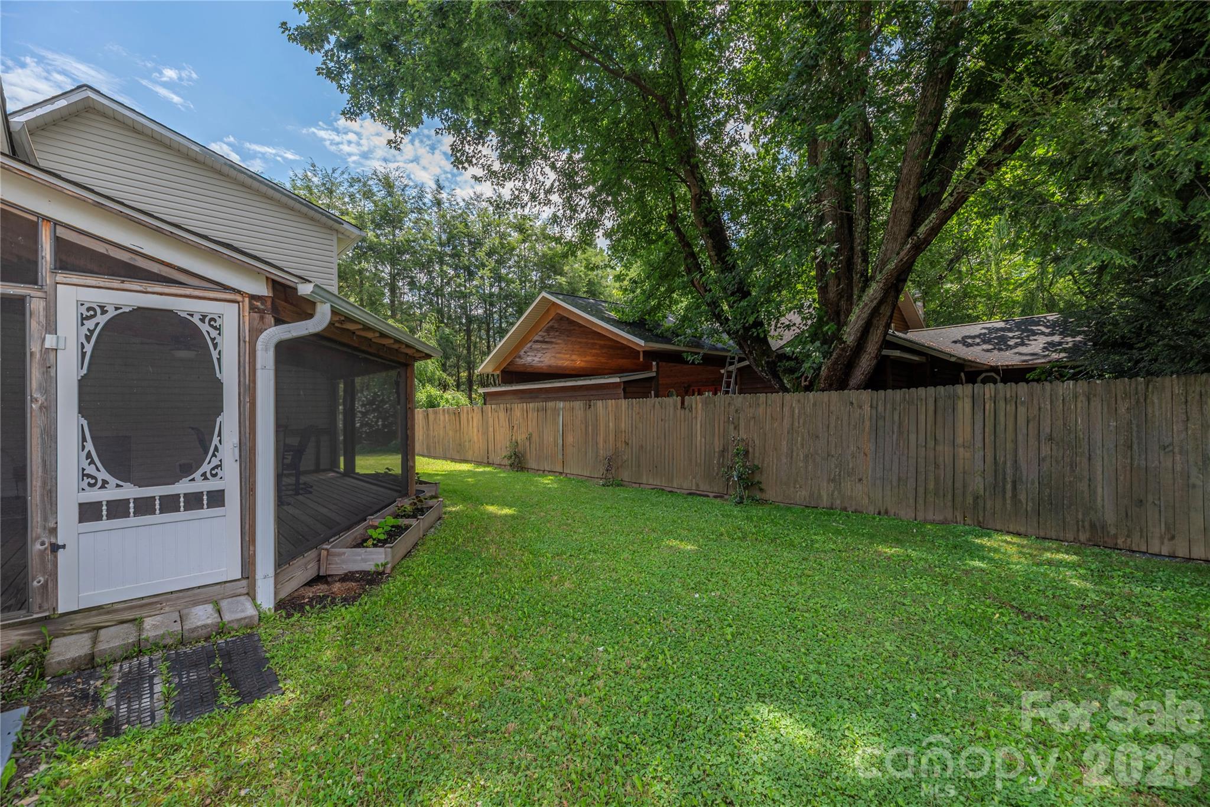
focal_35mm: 14
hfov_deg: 104.2
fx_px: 471
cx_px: 605
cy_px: 404
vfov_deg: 81.2
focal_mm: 14
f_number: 8
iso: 320
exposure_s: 1/640
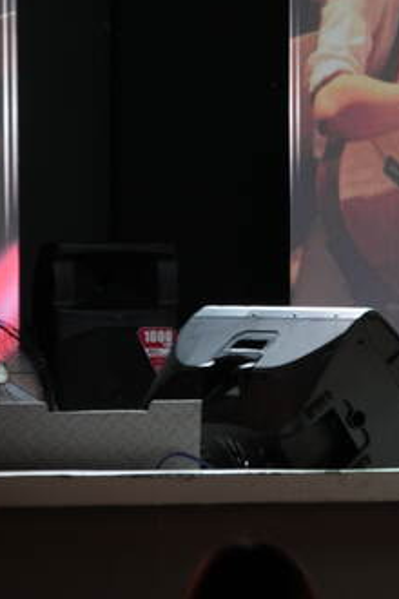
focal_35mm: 523
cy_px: 102
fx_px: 8699
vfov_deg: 3.9
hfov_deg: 2.6
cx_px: 618
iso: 320
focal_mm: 127.9
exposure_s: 1/25
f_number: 6.3
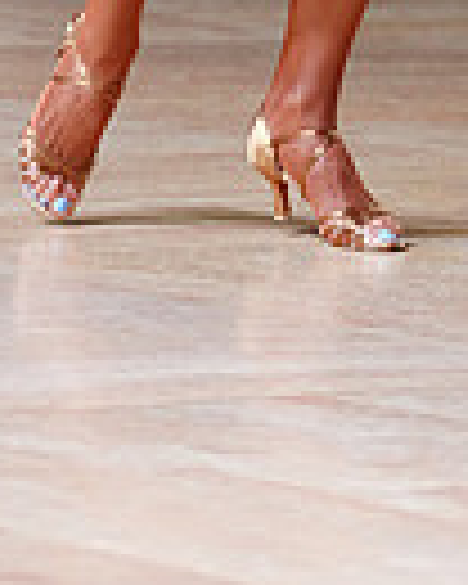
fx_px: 7895
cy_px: -554
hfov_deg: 3.4
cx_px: 596
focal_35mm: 456
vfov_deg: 4.2
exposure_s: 1/400
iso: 800
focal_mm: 109
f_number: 2.8
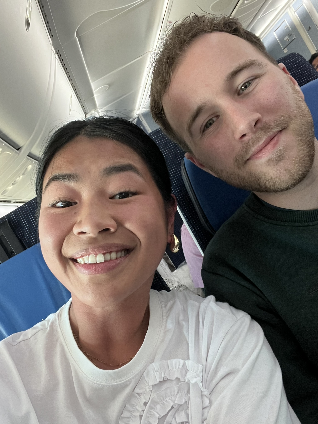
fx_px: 367
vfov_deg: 60.0
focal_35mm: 30
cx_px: 159
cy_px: 212
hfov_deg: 46.8
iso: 320
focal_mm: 2.71
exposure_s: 1/37
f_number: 2.2
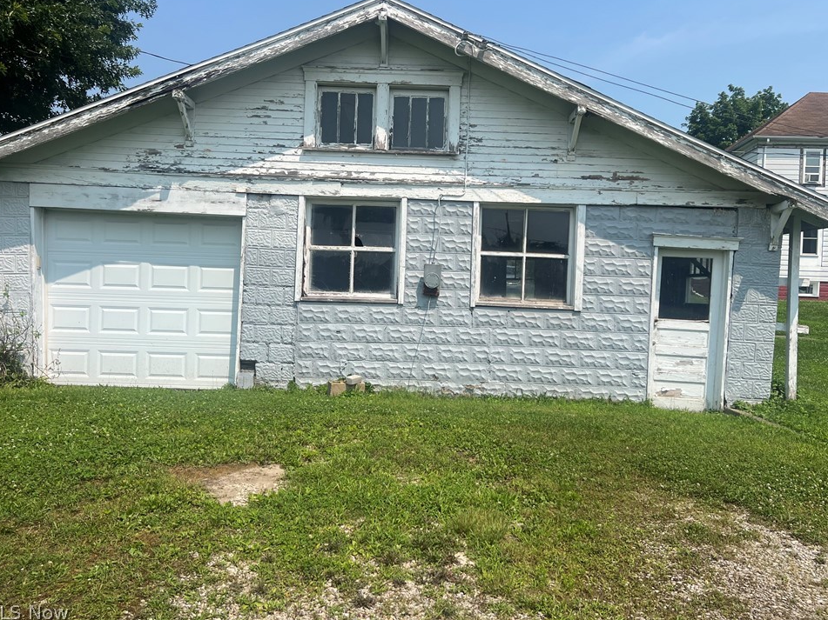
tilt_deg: +0.3
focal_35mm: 28
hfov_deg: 63.4
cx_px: 424
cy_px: 293
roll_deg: -1.7
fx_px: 670
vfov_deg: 49.7
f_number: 1.5
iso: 50
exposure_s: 1/5882
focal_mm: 5.7
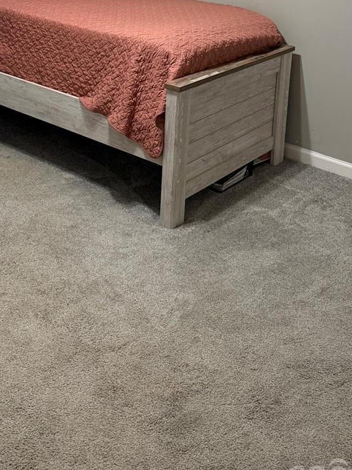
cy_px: 13
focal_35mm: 50
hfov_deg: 29.0
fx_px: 678
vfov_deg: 35.0
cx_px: 137
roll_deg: -2.5
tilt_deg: -12.9
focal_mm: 6.76
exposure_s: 1/60
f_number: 1.78
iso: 320
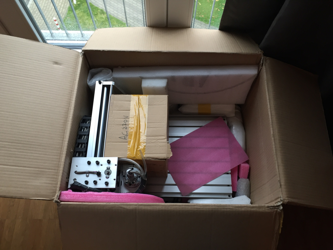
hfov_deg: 61.7
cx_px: 166
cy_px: 125
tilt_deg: -66.6
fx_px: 279
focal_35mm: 29
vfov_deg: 48.2
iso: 80
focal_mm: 4.15
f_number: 2.2
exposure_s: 1/33
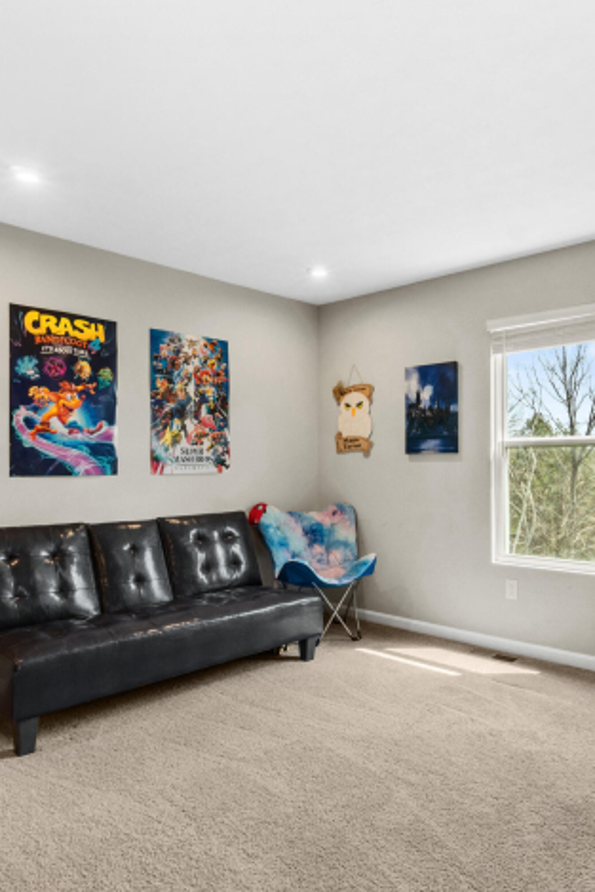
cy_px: 468
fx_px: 595
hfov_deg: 53.0
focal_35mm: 24
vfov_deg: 73.7
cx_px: 340
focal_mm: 10
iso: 400
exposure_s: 1/4
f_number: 11
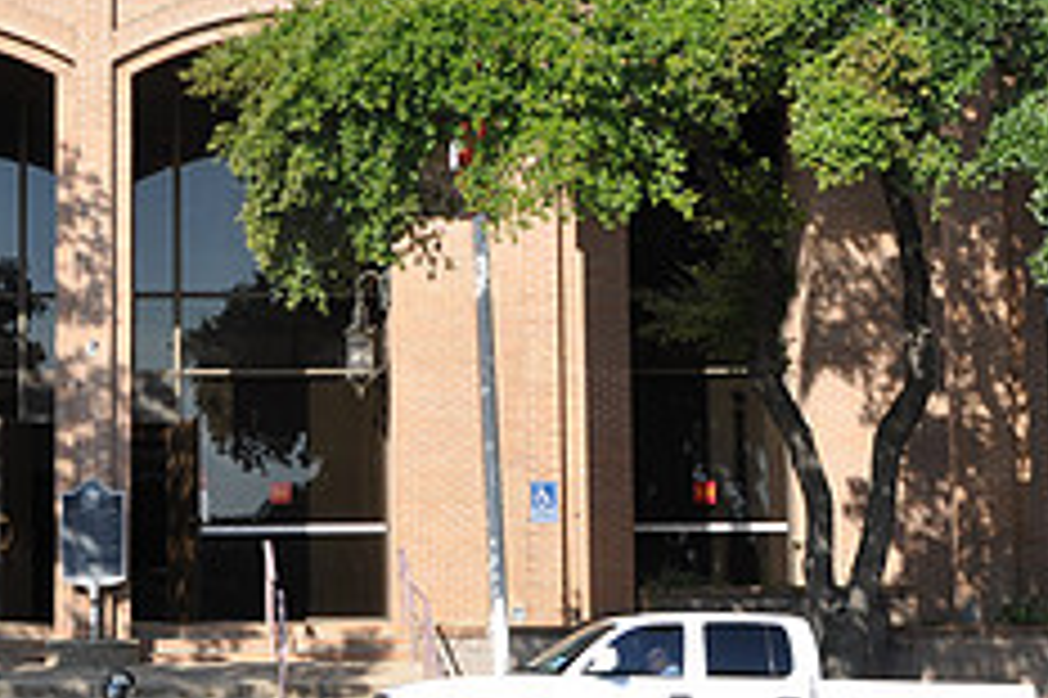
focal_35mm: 97
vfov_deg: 14.1
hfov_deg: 20.7
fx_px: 2822
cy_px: 286
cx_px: 162
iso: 200
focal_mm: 26
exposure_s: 1/200
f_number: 7.1
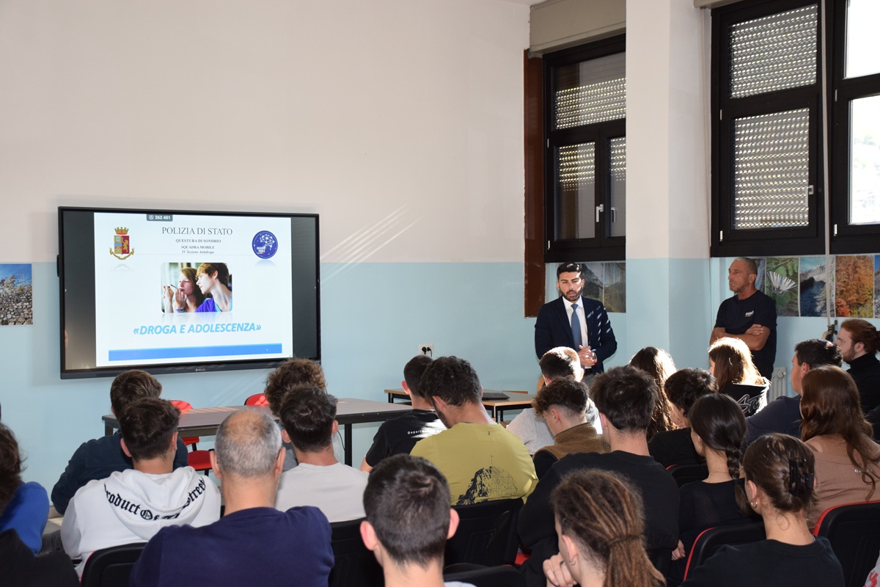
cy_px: 294
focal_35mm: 51
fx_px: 1247
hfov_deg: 38.9
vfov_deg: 26.5
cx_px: 440
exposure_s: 1/125
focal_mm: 34
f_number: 5.6
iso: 800
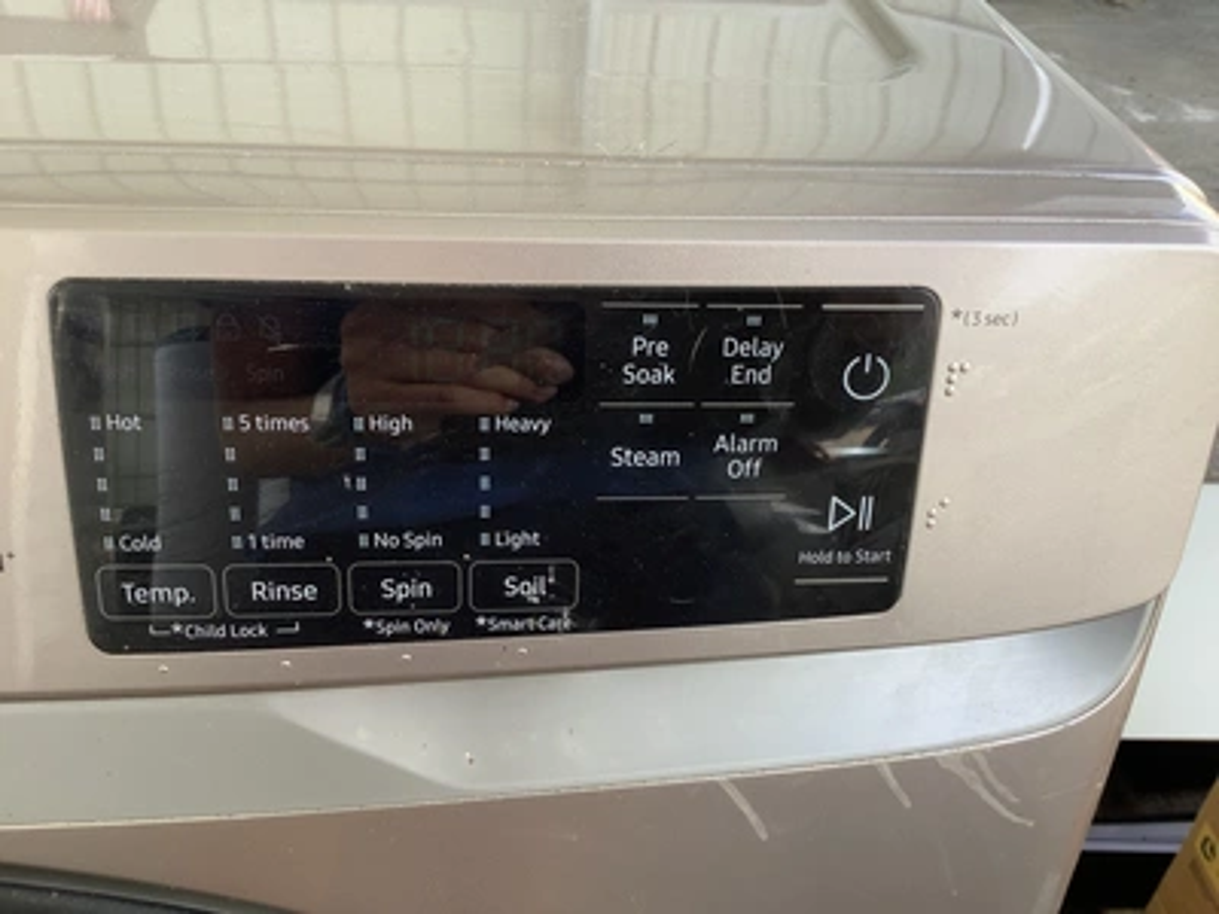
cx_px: 610
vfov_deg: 45.4
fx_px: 1092
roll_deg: -3.9
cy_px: 457
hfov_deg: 58.4
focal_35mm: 31
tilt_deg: -37.6
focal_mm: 3.3
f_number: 2.4
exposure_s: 1/120
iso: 40
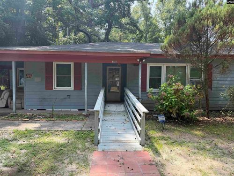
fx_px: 162
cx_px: 117
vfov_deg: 56.8
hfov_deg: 71.6
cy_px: 88
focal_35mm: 24
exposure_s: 1/1106
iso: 100
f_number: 1.8
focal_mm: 6.8
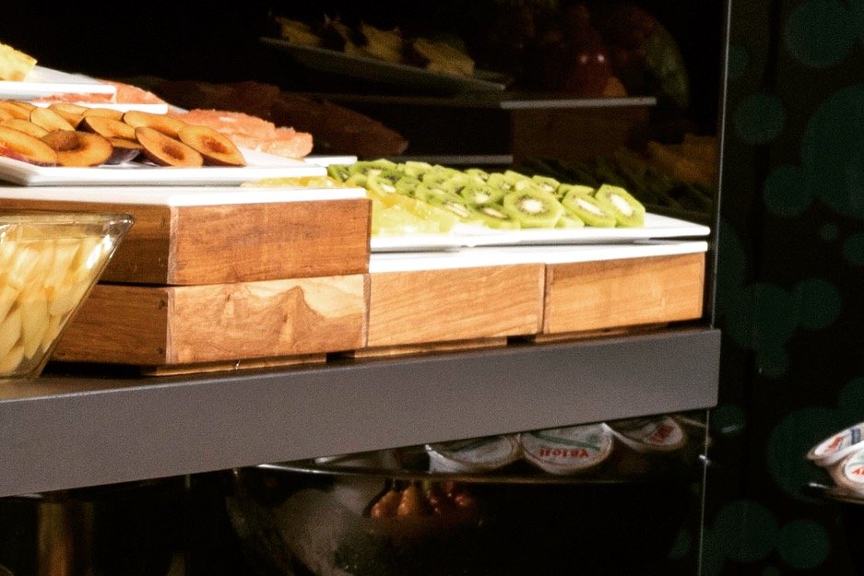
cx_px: -672
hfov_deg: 6.6
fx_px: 7345
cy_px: 562
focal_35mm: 306
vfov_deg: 4.5
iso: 500
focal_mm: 70
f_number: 13
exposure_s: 1/30
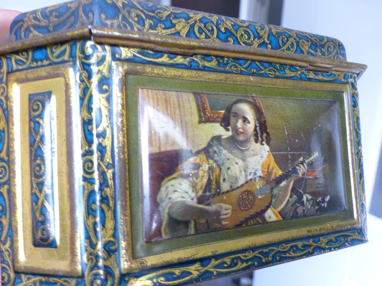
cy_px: 143
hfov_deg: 58.4
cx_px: 191
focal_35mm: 31
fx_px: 342
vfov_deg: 45.4
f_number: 2.8
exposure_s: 1/40
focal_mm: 5.6
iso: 400
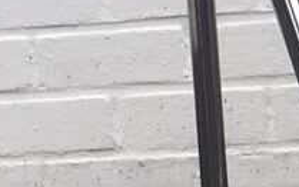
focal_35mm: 240
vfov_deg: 5.5
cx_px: 788
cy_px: -10
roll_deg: +3.0
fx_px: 1957
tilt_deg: -4.5
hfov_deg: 7.9
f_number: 2.2
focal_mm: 4.15
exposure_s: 1/134
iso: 32
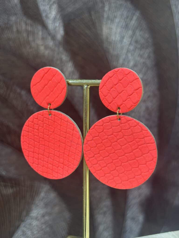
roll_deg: -0.5
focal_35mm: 52
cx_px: 90
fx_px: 359
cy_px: 119
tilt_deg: -10.1
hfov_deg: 28.0
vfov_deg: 36.8
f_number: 1.6
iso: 32
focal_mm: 5.96
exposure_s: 1/50
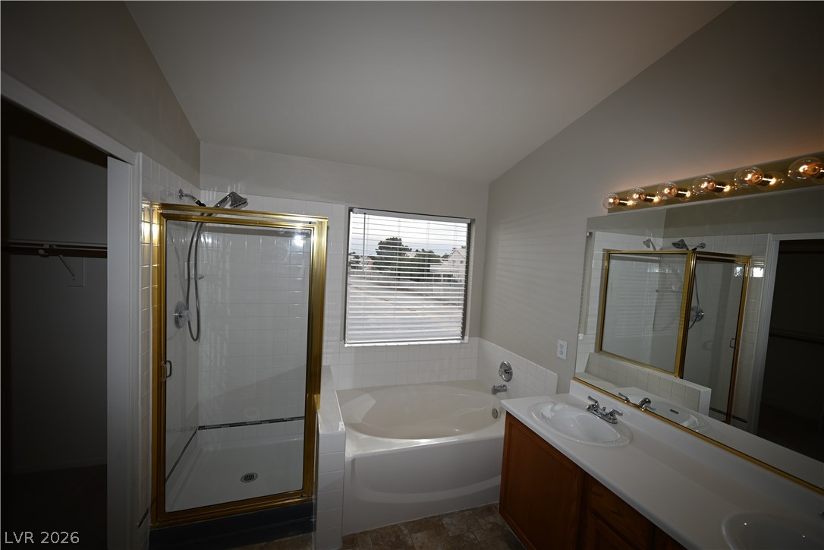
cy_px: 275
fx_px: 320
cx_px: 412
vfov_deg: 81.2
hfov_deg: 104.3
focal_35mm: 14
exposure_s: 1/200
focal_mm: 14
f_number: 3.5
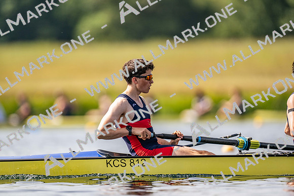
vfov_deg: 2.3
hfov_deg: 3.4
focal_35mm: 600
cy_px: 98
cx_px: 147
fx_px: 4901
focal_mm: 600
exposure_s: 1/2500
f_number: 4
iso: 200
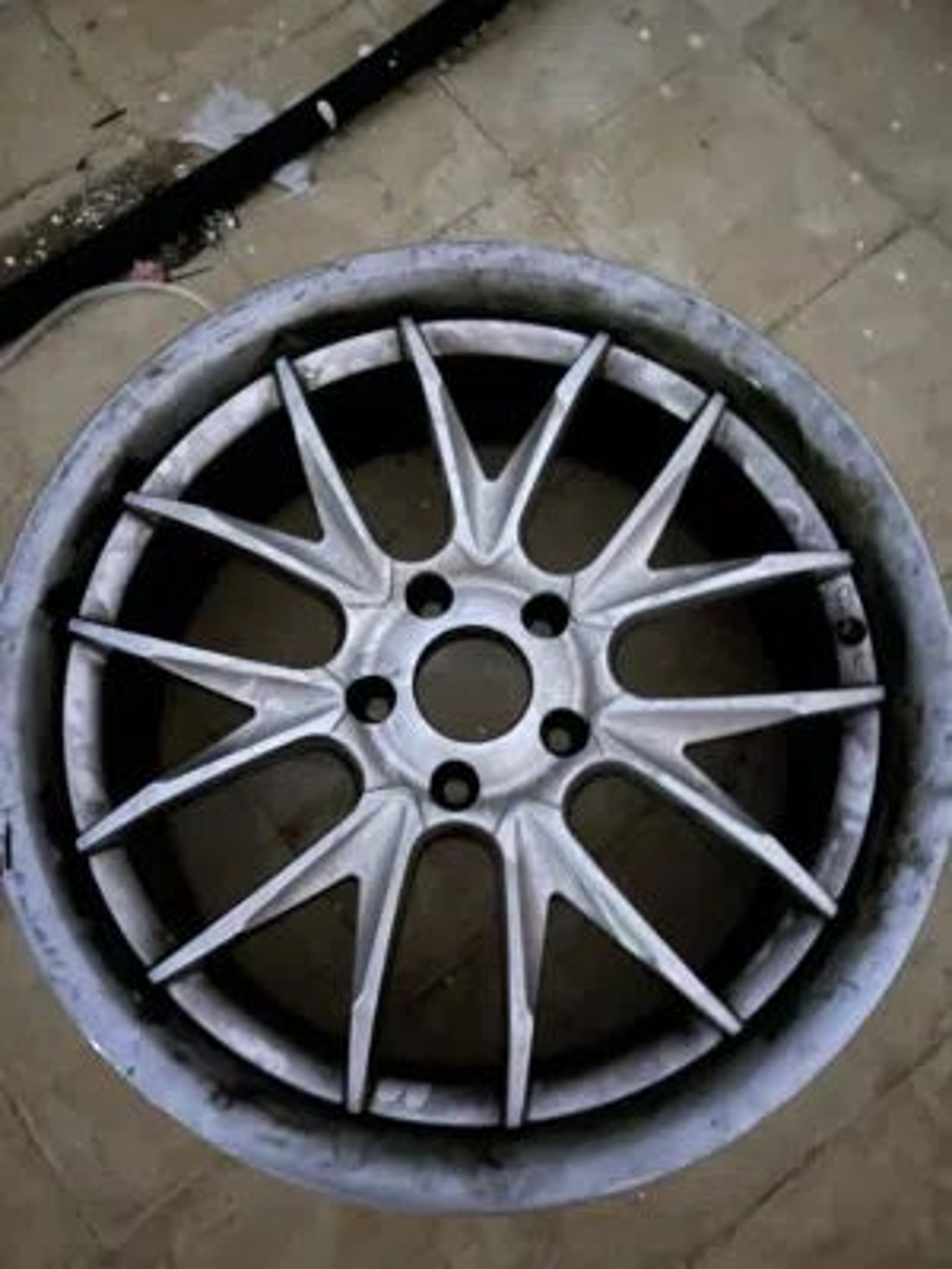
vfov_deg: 67.3
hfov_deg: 53.1
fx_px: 953
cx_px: 476
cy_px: 634
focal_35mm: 26
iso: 1000
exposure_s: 1/2
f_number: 1.6
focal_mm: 4.2
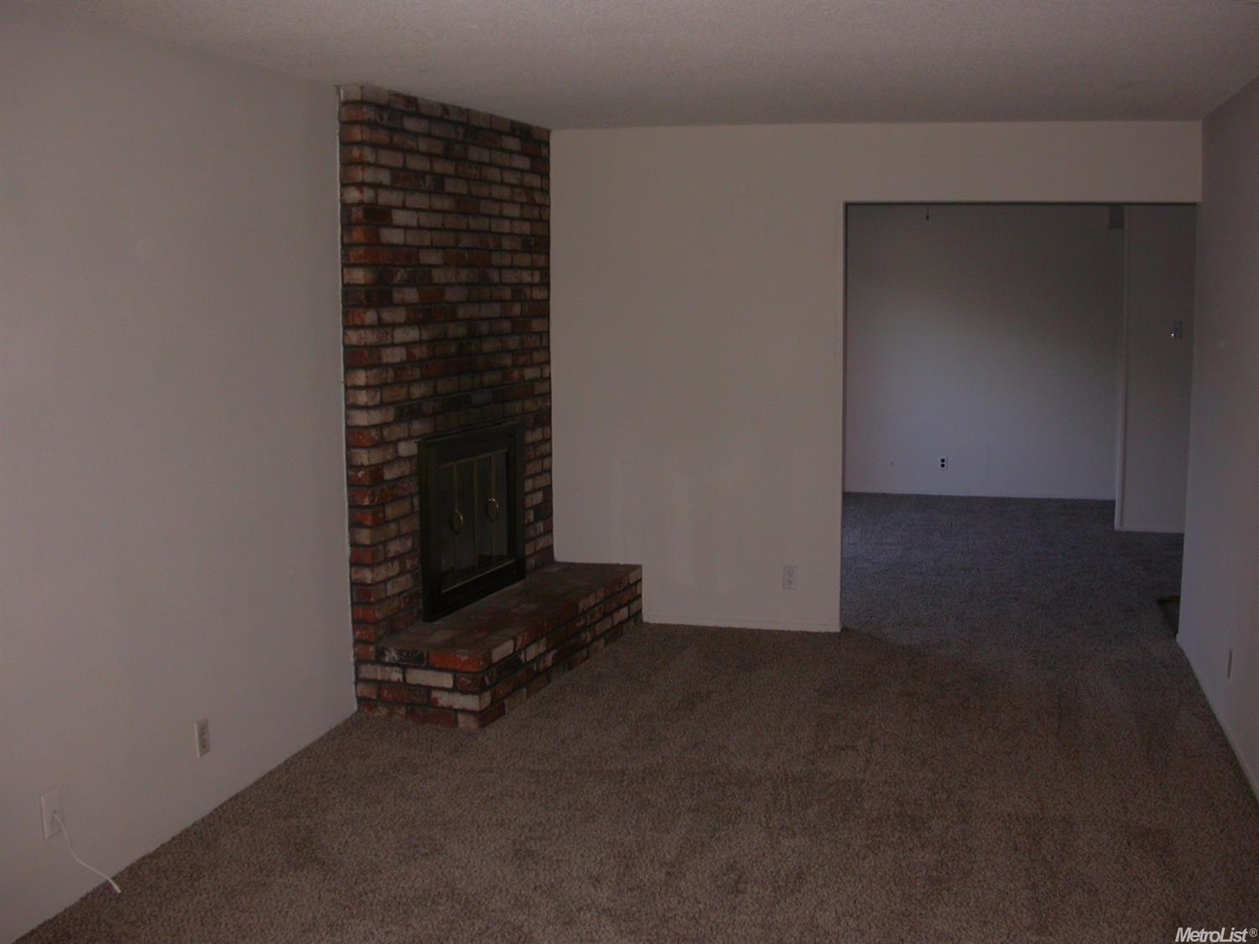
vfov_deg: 37.7
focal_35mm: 38
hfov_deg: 49.0
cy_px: 472
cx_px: 630
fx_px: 1382
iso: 100
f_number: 2.6
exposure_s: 1/60
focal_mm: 7.85
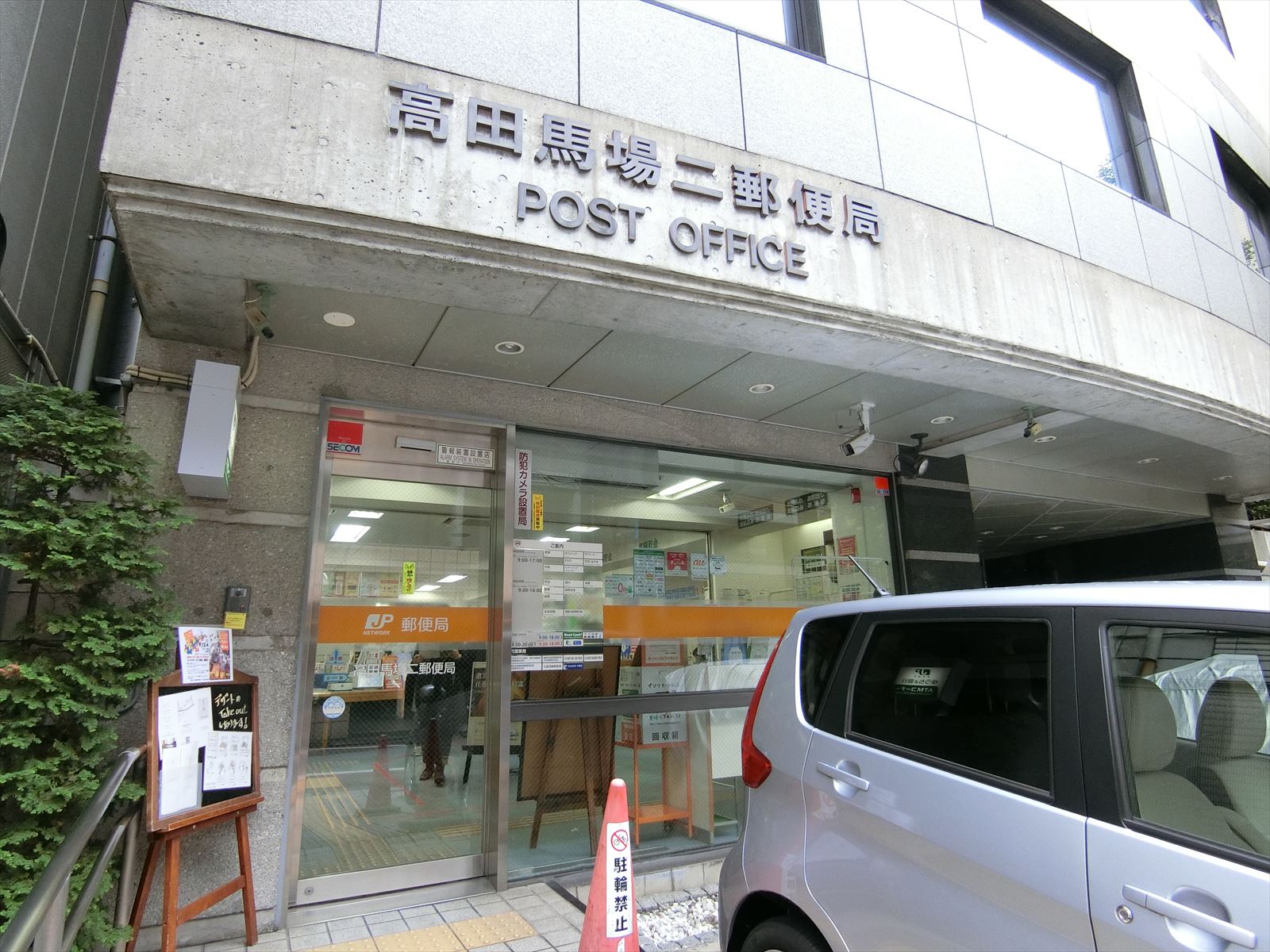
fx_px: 697
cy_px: 476
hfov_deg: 84.7
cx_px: 635
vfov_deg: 68.7
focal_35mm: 19
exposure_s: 1/125
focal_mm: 4.06
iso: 320
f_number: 2.7
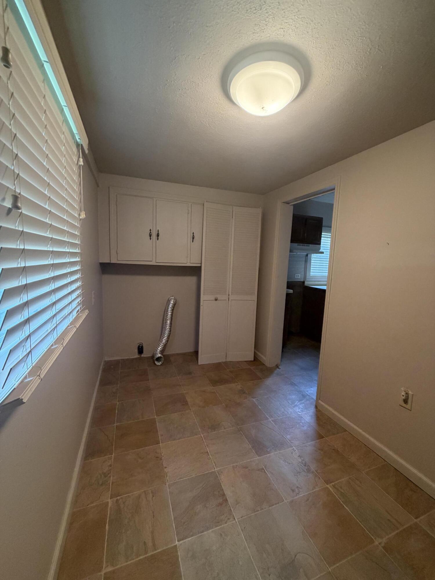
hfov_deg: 85.7
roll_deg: -2.7
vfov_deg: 102.1
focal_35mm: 14
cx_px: 218
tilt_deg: -6.9
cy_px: 290
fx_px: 235
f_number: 2.2
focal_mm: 2.22
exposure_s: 1/60
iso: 250
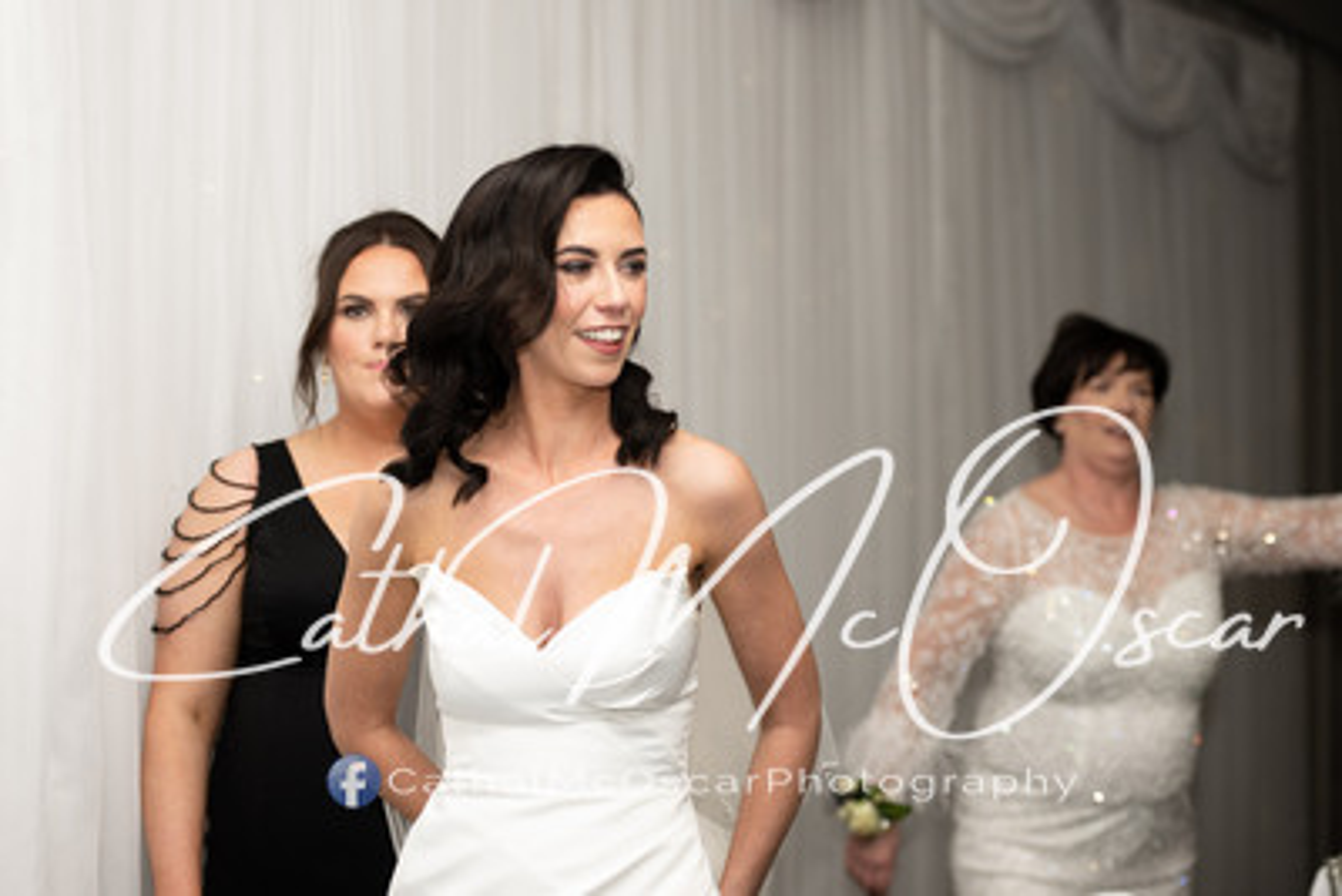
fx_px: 3058
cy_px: 448
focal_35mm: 82
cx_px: 671
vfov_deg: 16.7
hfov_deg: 24.8
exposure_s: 1/200
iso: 400
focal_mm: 82
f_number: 2.8
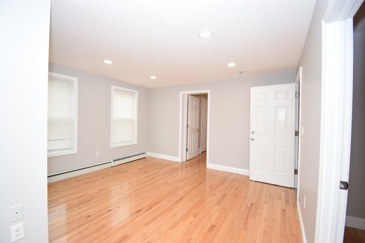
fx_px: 152
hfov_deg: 100.4
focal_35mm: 15
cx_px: 182
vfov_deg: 77.3
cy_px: 122
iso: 800
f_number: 5.6
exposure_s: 1/125
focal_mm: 10
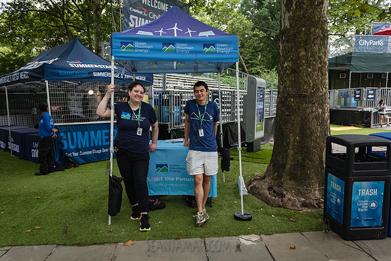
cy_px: 130
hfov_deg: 72.5
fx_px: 266
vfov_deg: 52.2
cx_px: 196
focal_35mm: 25
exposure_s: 1/400
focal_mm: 24
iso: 1000
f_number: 4.5
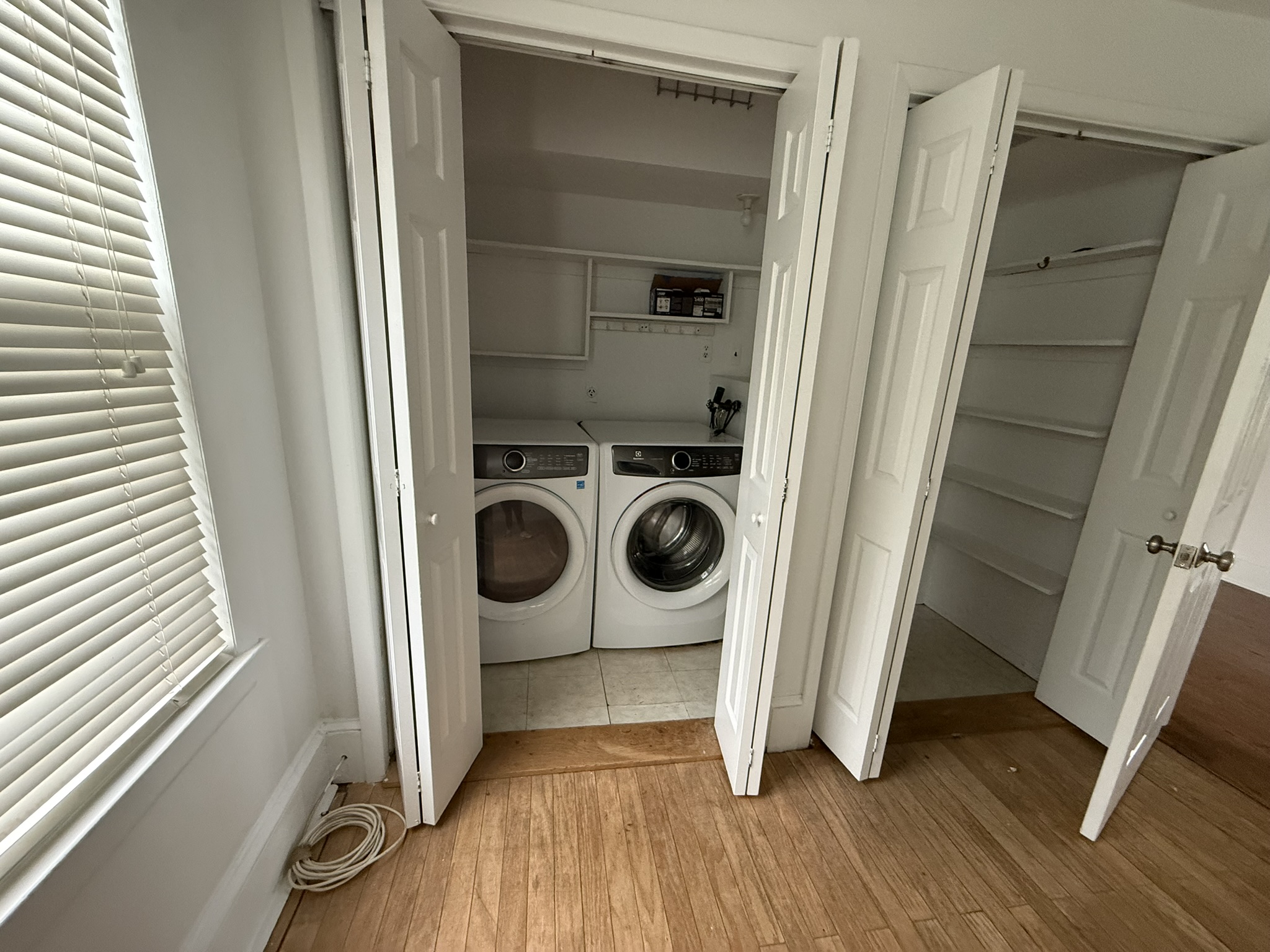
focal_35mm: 14
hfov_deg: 102.1
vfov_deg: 85.7
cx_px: 635
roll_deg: -3.0
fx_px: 514
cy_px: 476
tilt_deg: -12.1
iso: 500
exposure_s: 1/60
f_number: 2.2
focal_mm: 2.22
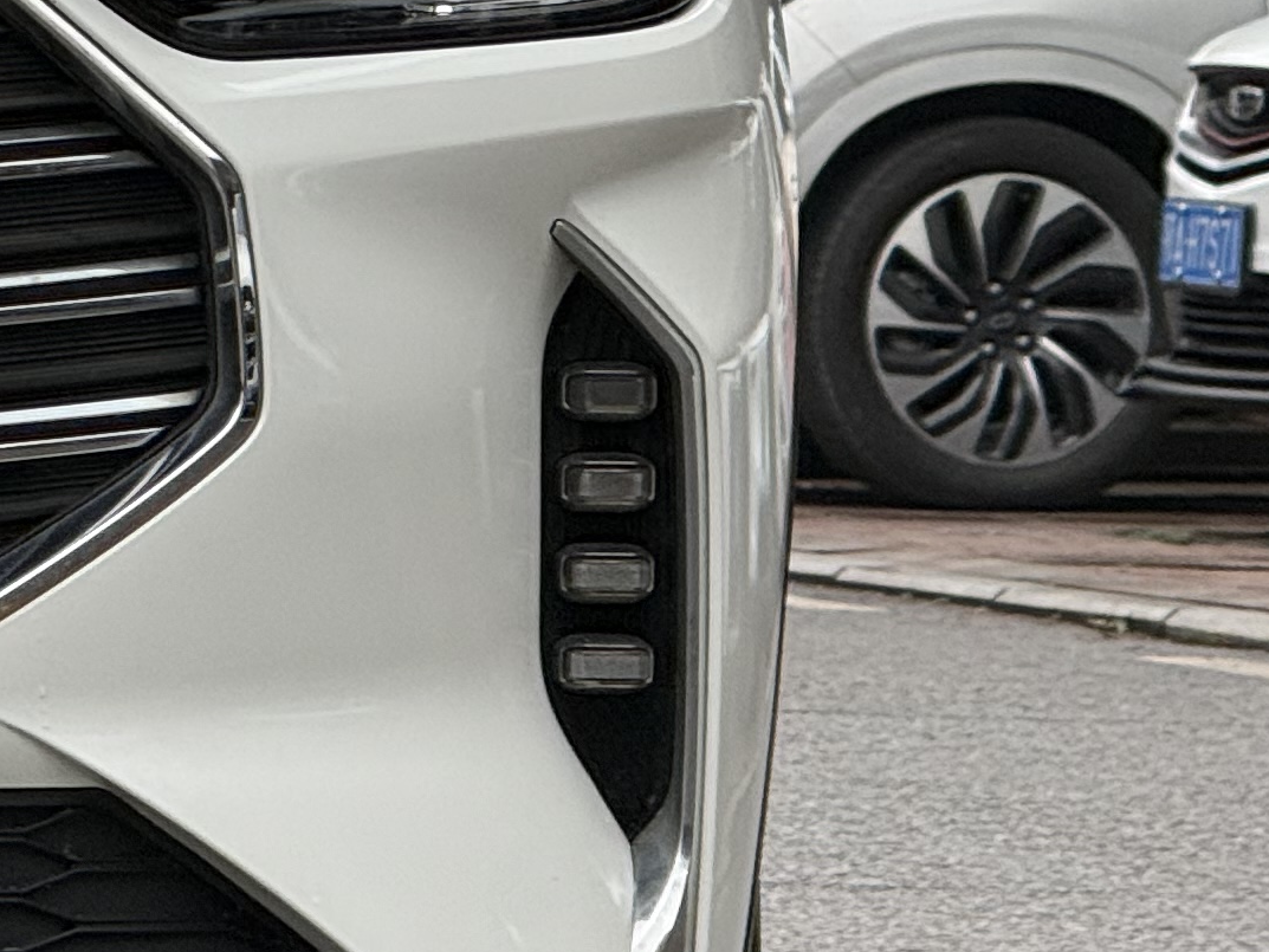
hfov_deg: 4.4
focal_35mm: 451
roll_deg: -0.8
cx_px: -1005
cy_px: 183
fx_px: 16535
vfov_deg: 3.3
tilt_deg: -0.7
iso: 50
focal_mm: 15.66
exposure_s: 1/99
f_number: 2.8
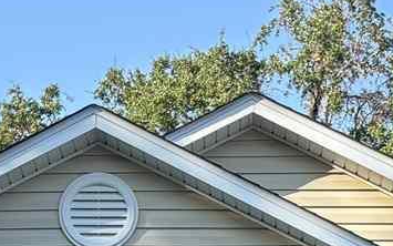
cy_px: 611
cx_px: 190
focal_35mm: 159
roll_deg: -0.7
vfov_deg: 7.6
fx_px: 1703
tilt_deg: +3.3
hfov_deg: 13.2
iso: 50
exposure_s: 1/396
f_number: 1.6
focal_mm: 5.96
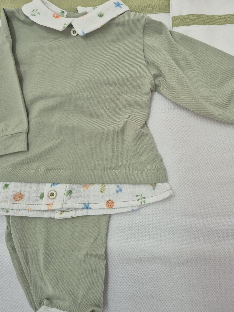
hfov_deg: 45.2
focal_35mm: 31
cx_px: 142
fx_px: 279
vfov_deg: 57.8
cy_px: 122
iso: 40
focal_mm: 5.4
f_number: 1.8
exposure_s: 1/100
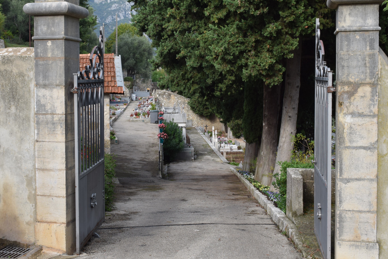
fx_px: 525
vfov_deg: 27.6
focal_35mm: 49
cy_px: 106
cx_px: 178
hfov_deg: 40.5
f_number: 8
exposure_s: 1/250
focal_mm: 23
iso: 220
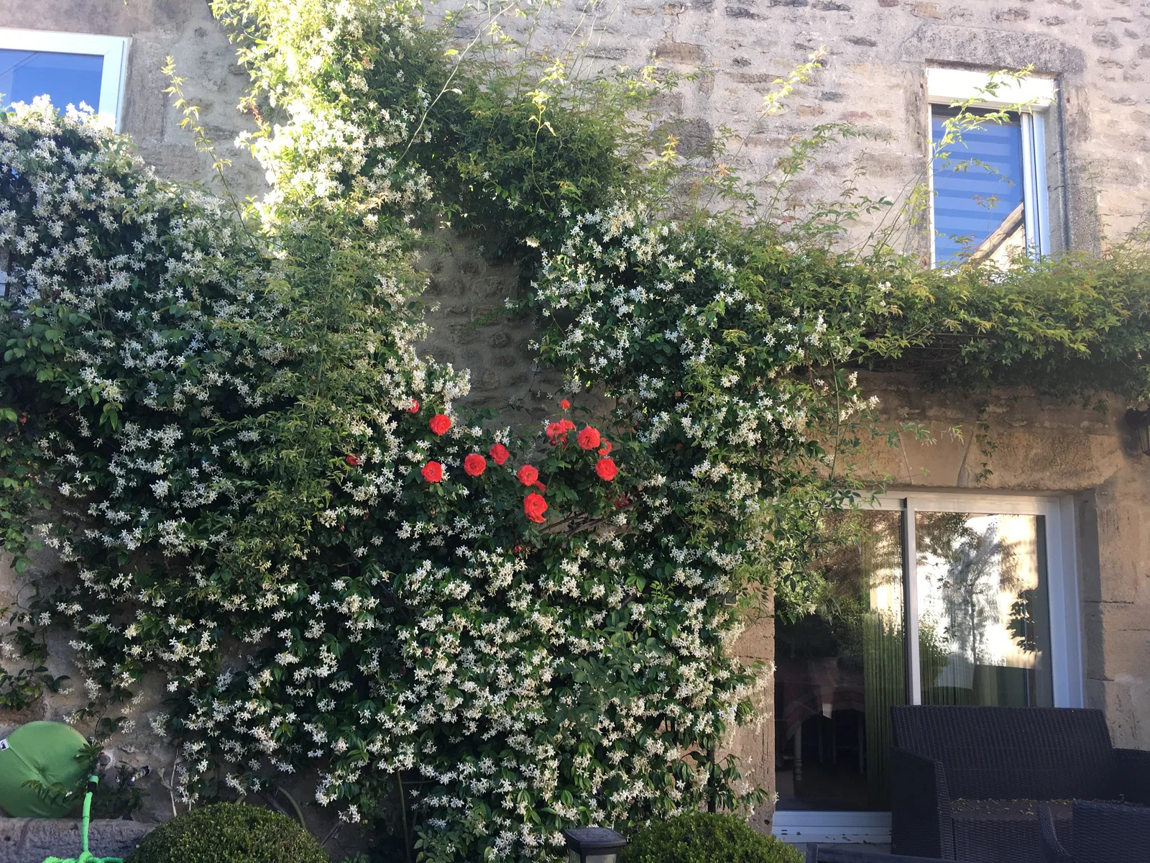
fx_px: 963
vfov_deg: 48.2
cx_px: 575
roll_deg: -1.4
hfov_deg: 61.7
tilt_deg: +7.0
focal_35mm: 29
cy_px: 432
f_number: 2.2
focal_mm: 4.15
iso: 25
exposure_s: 1/100
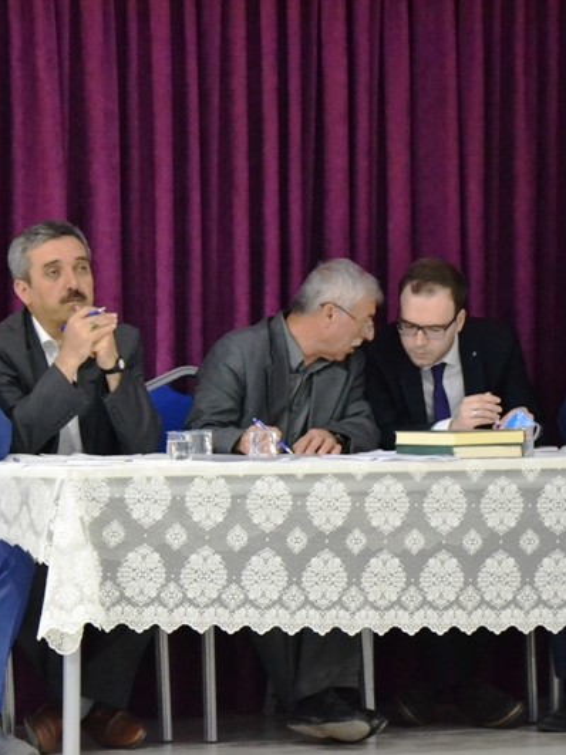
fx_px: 4029
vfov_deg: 10.7
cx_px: 294
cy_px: 378
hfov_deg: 8.0
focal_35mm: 185
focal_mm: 85
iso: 3200
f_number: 5.6
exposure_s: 1/60
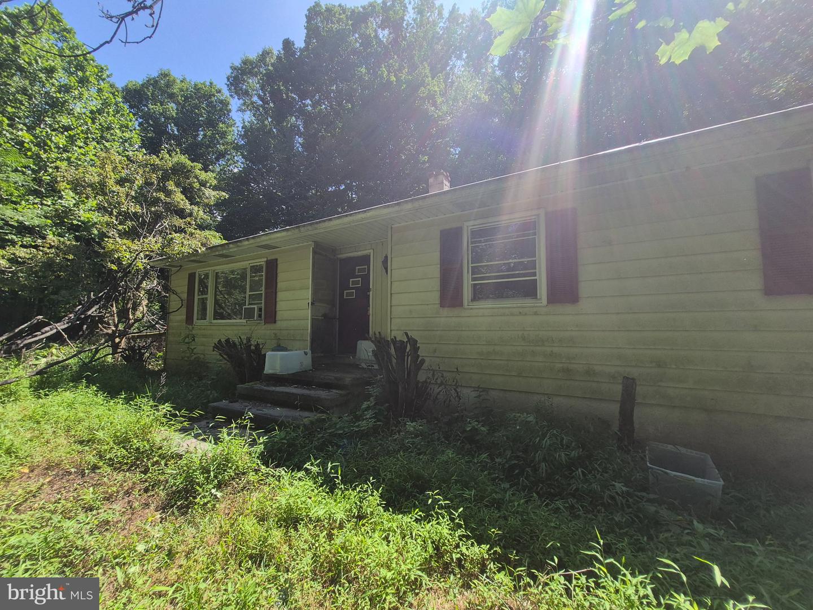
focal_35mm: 13
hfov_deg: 106.2
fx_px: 305
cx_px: 406
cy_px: 305
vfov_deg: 89.9
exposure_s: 1/602
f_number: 2.2
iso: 40
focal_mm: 1.74
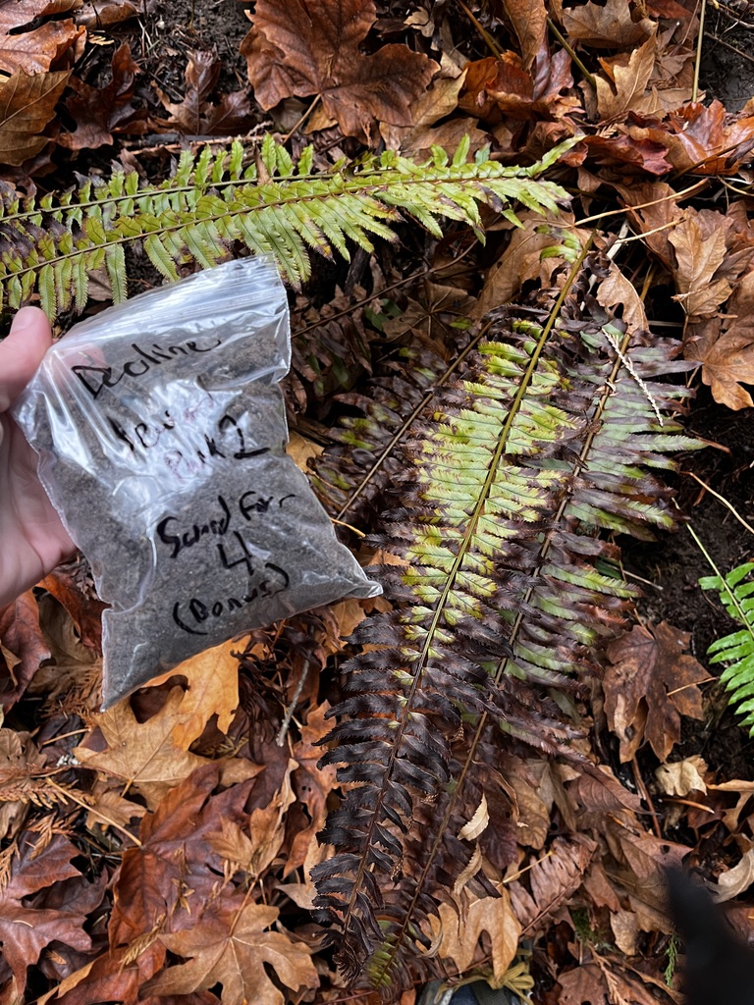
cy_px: 502
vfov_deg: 67.3
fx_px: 755
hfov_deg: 53.1
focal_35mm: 26
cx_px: 377
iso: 125
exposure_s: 1/90
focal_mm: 5.1
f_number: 1.6
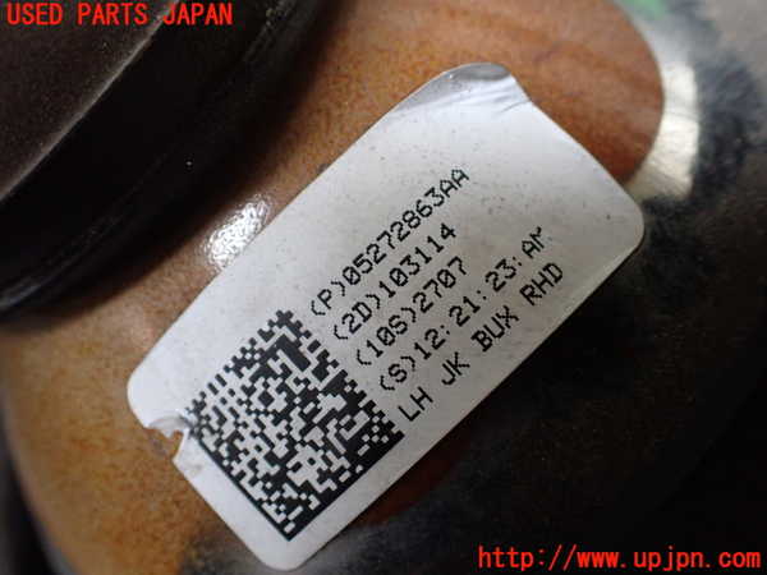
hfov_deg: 60.0
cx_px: 384
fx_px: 665
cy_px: 288
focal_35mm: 30
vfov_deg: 46.8
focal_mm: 5.4
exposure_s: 1/125
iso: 800
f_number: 2.3
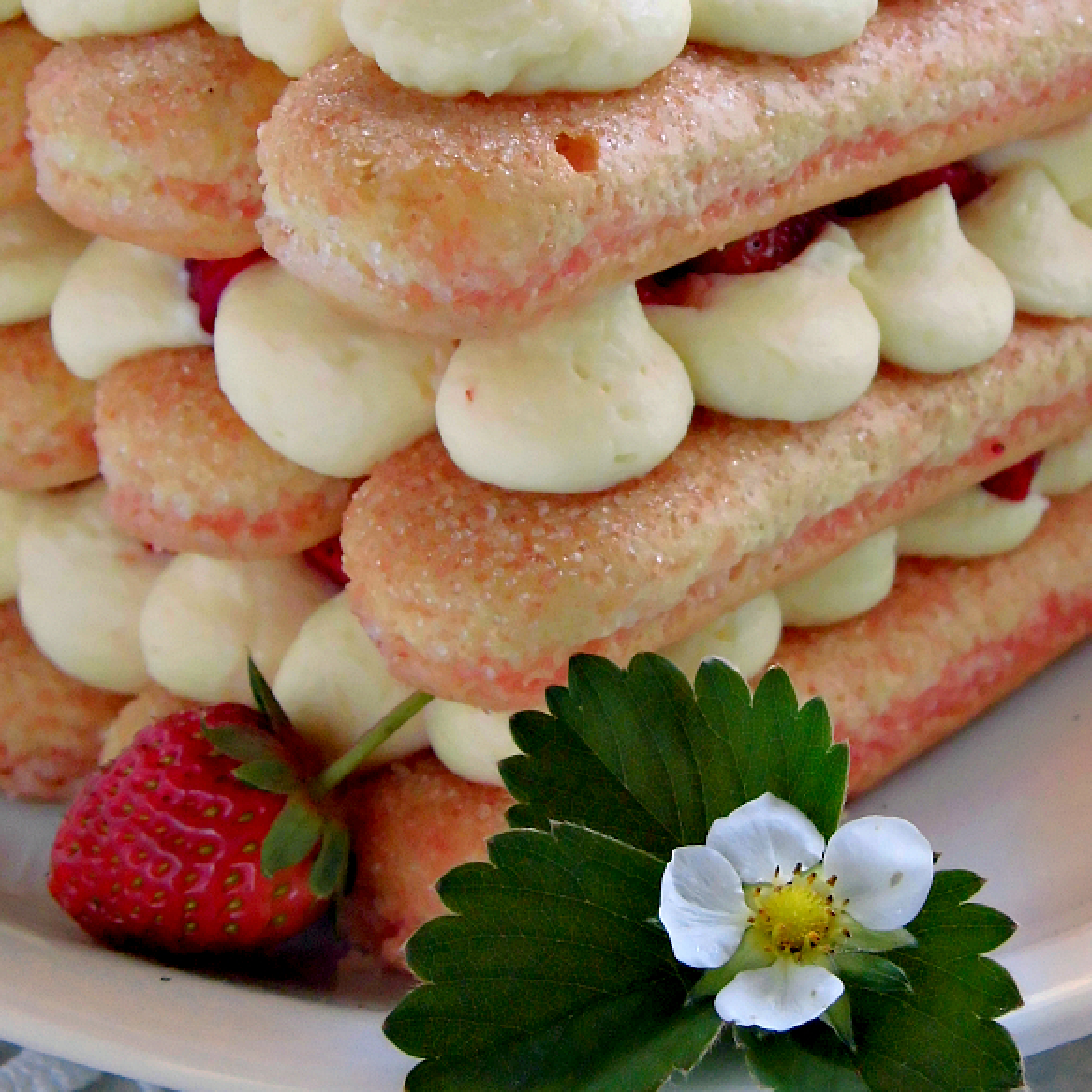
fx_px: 2605
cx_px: 686
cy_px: 378
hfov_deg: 23.6
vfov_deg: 23.6
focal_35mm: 73
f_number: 3.4
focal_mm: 8.3
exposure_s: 1/60
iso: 200
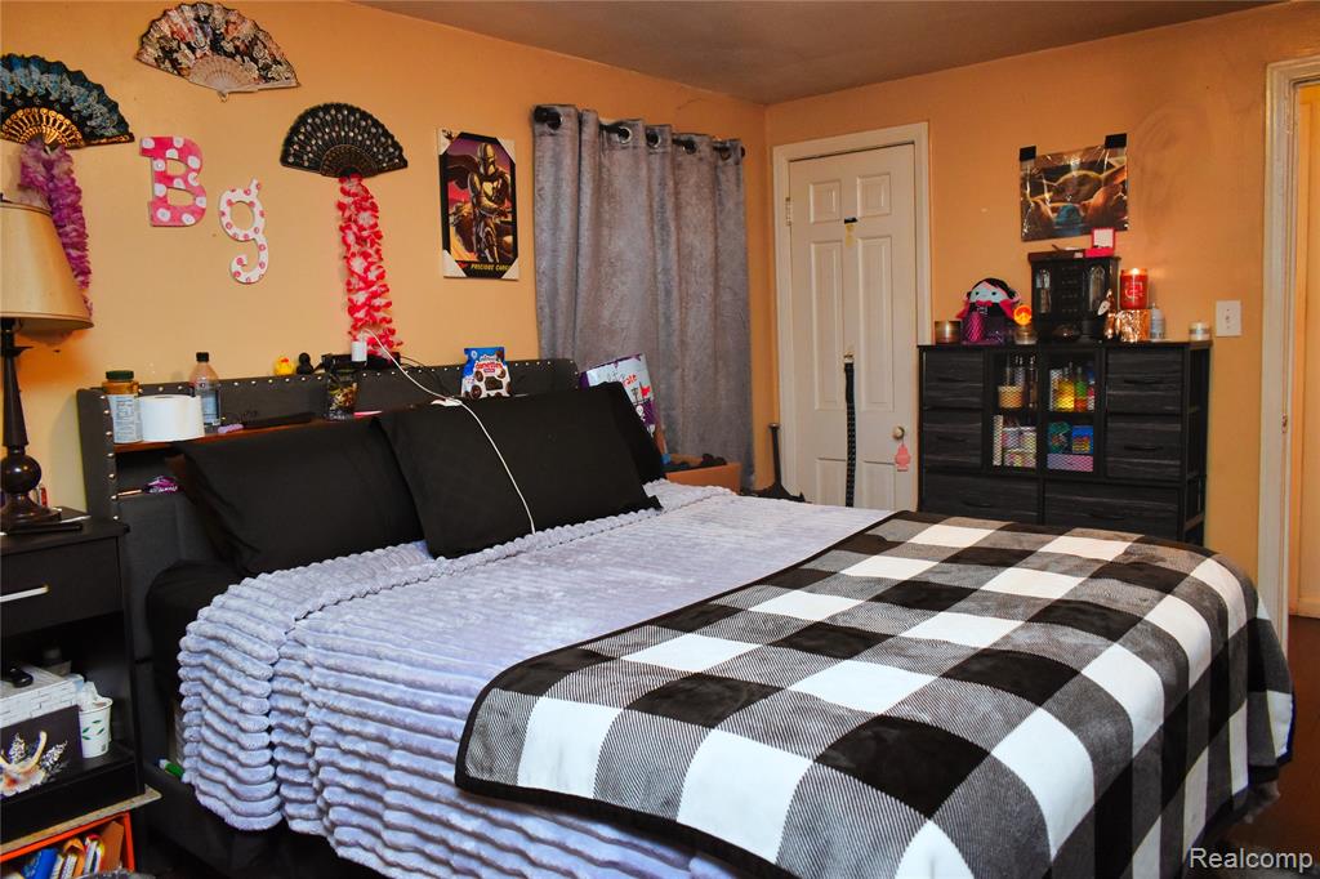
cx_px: 660
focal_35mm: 27
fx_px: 990
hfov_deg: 67.4
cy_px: 440
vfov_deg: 47.9
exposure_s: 1/100
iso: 1600
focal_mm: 18
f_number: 4
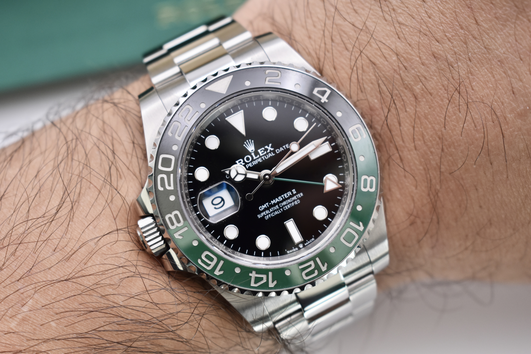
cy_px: 177
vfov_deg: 19.7
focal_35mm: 69
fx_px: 1018
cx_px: 266
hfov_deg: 29.2
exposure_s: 1/125
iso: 450
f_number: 5.6
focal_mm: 46
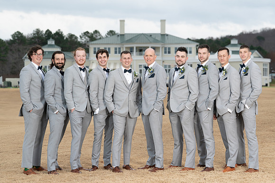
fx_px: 923
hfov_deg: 16.9
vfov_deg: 11.3
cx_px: 138
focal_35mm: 121
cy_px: 92
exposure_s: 1/250
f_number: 5
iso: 320
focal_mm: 109
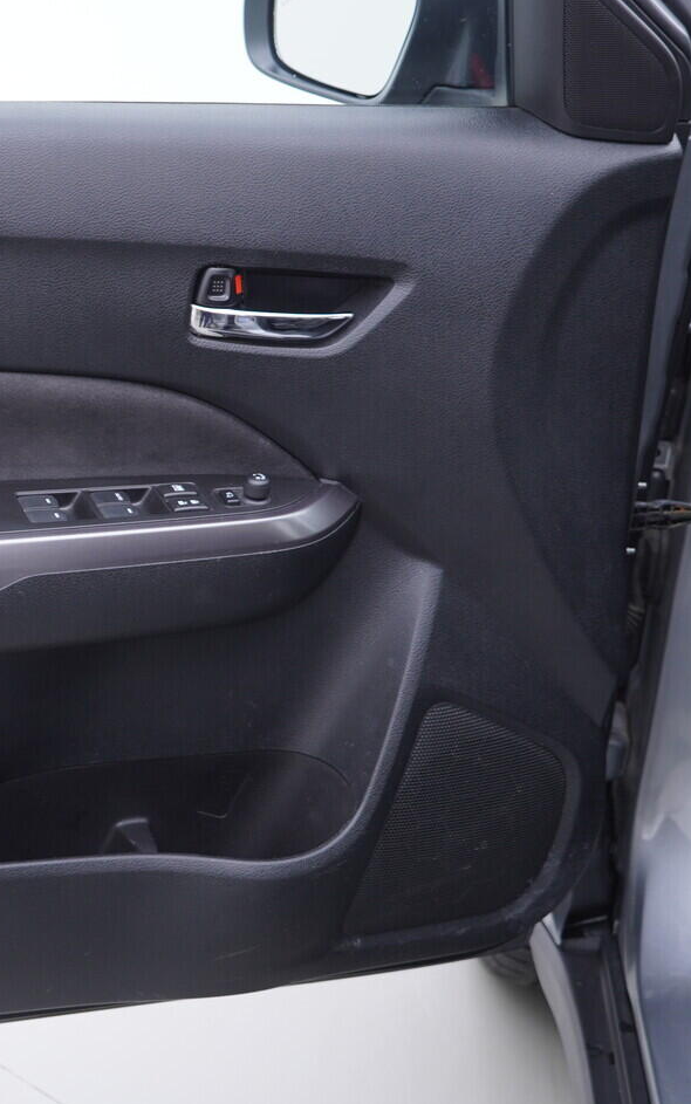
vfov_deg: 36.3
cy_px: 549
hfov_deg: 21.7
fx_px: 1686
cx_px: -103
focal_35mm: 56
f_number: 2.8
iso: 125
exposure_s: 1/40
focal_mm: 24
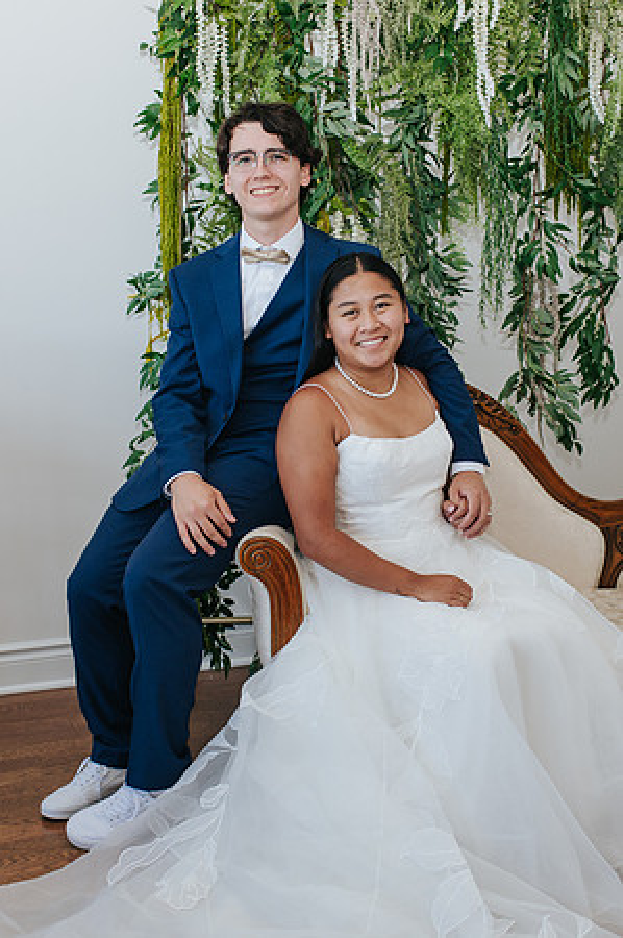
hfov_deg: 25.0
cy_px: 456
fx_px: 1405
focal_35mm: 54
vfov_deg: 36.9
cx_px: 292
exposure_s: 1/200
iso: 800
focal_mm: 35
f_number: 3.5
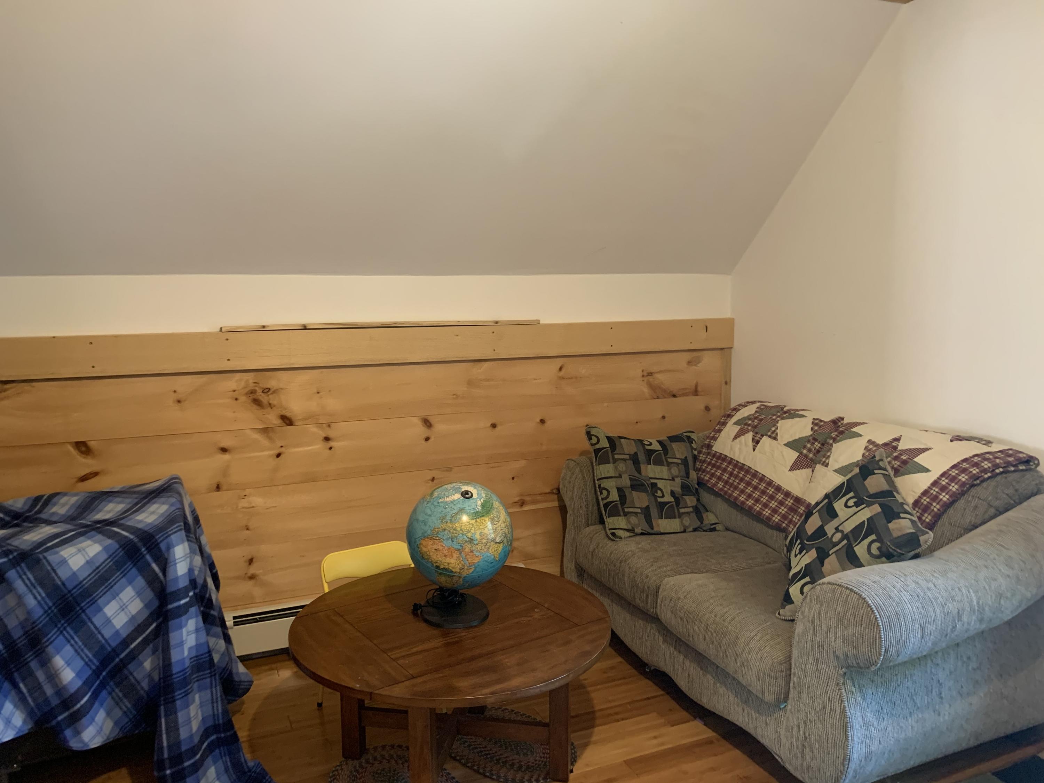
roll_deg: -0.6
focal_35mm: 26
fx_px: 784
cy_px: 392
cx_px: 522
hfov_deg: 67.3
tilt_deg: -6.3
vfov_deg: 53.1
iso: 400
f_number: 1.8
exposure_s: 1/40
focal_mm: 4.25
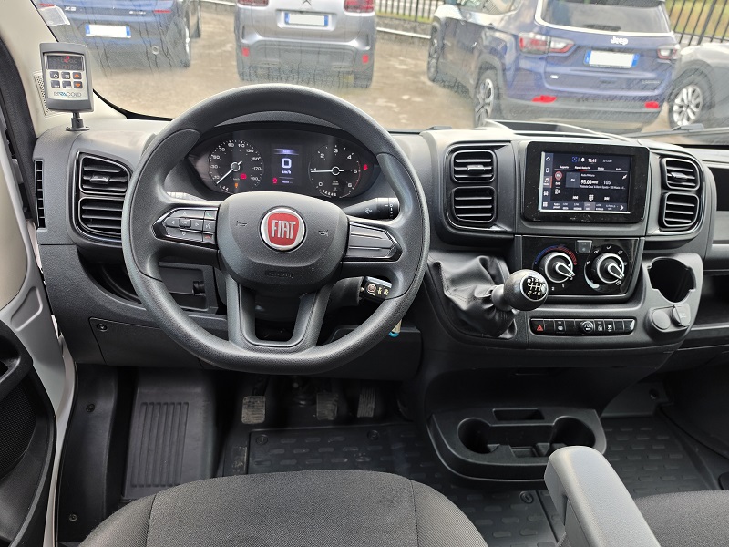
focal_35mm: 23
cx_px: 364
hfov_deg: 73.9
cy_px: 274
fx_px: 484
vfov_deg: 58.9
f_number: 1.4
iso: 20
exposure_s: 1/180
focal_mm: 6.5
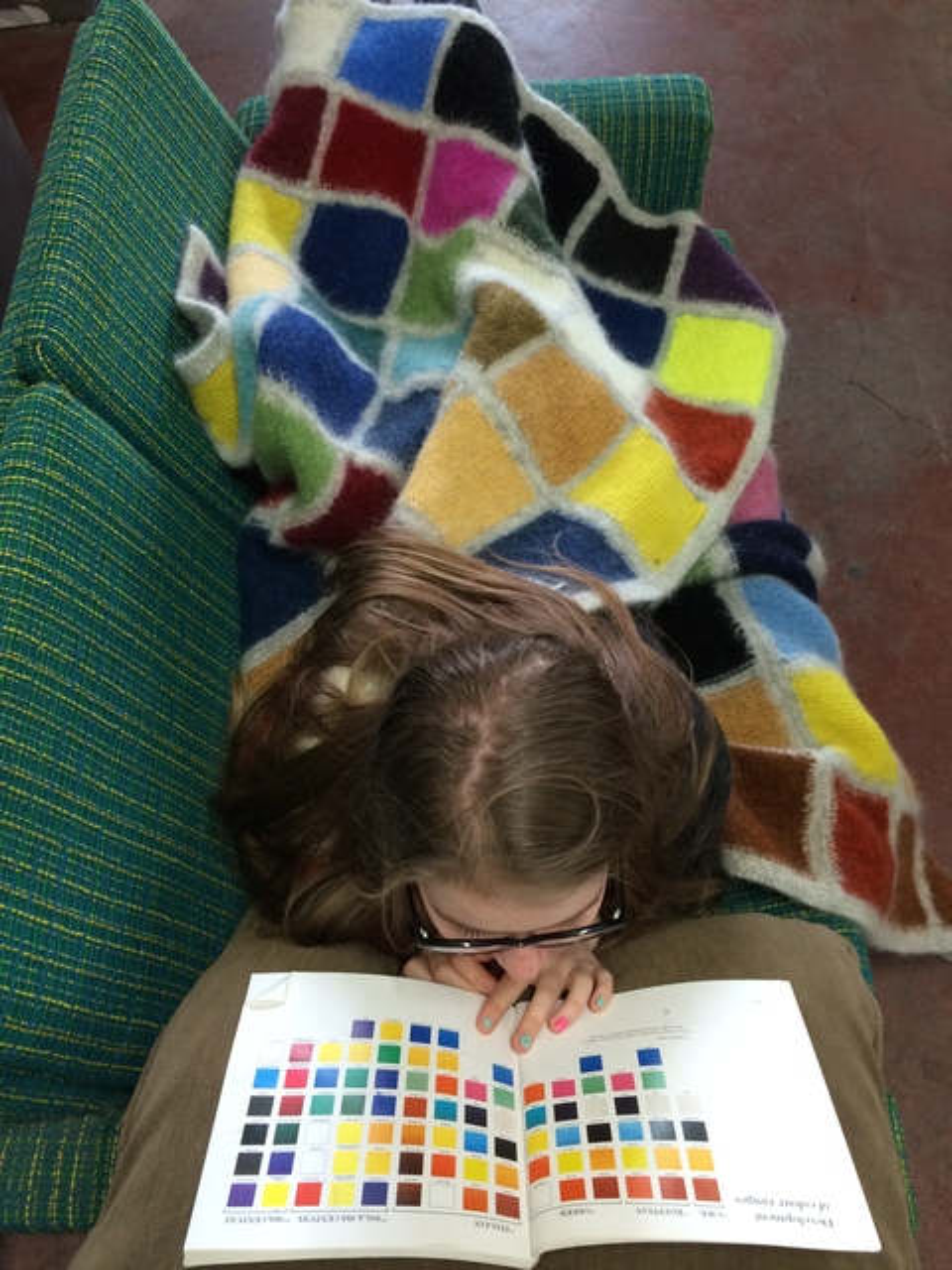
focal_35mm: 29
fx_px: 1063
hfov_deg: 48.2
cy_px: 635
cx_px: 476
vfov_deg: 61.7
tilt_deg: -62.5
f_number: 2.2
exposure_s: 1/33
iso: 160
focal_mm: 4.15
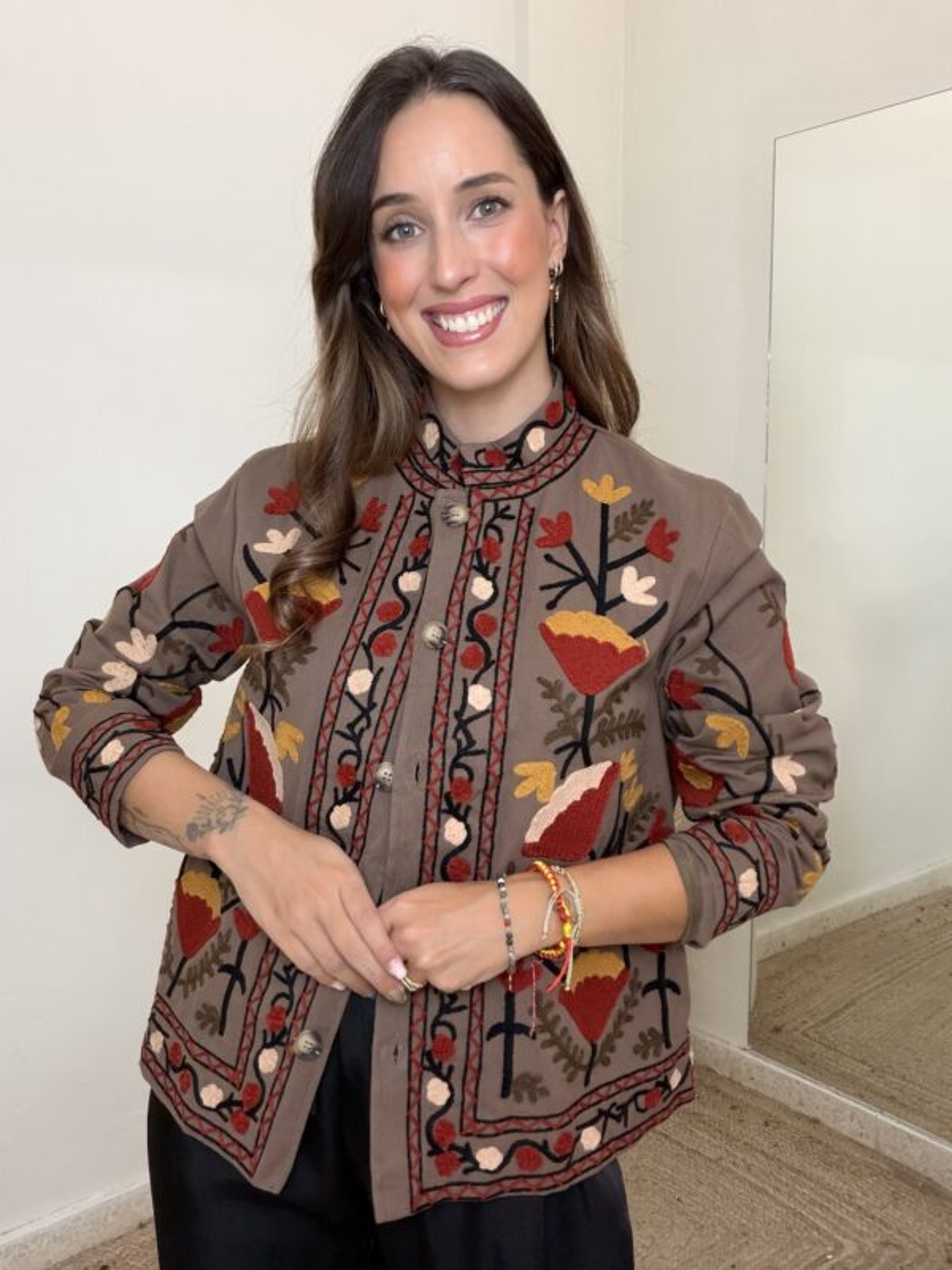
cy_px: 635
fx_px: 1100
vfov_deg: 60.0
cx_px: 476
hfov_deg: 46.8
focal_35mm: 30
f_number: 1.9
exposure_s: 1/60
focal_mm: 2.71
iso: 125
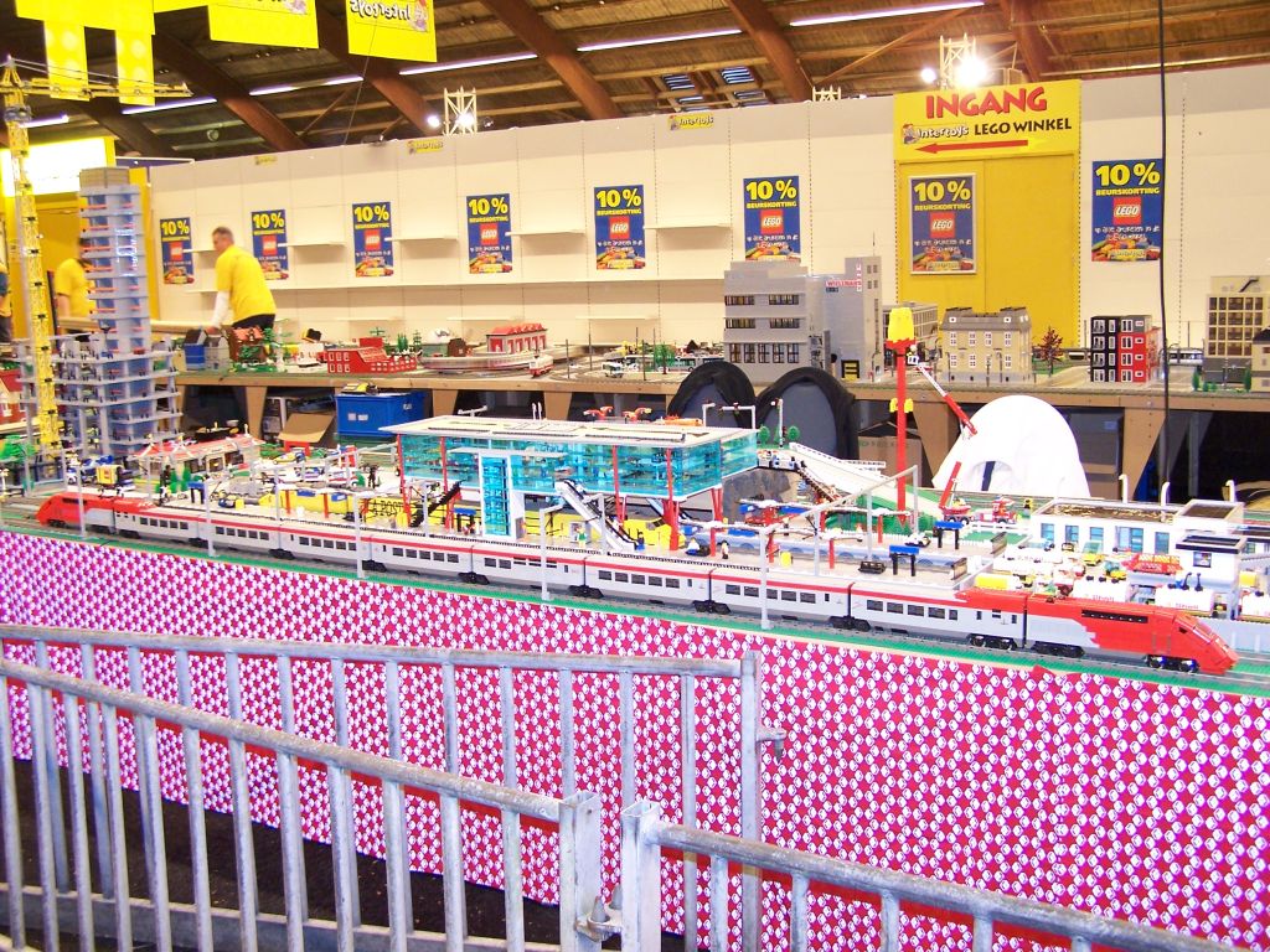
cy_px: 476
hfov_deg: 49.0
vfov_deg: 37.7
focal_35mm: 38
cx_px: 635
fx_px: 1394
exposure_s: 1/4
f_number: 2.8
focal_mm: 6.3
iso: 140
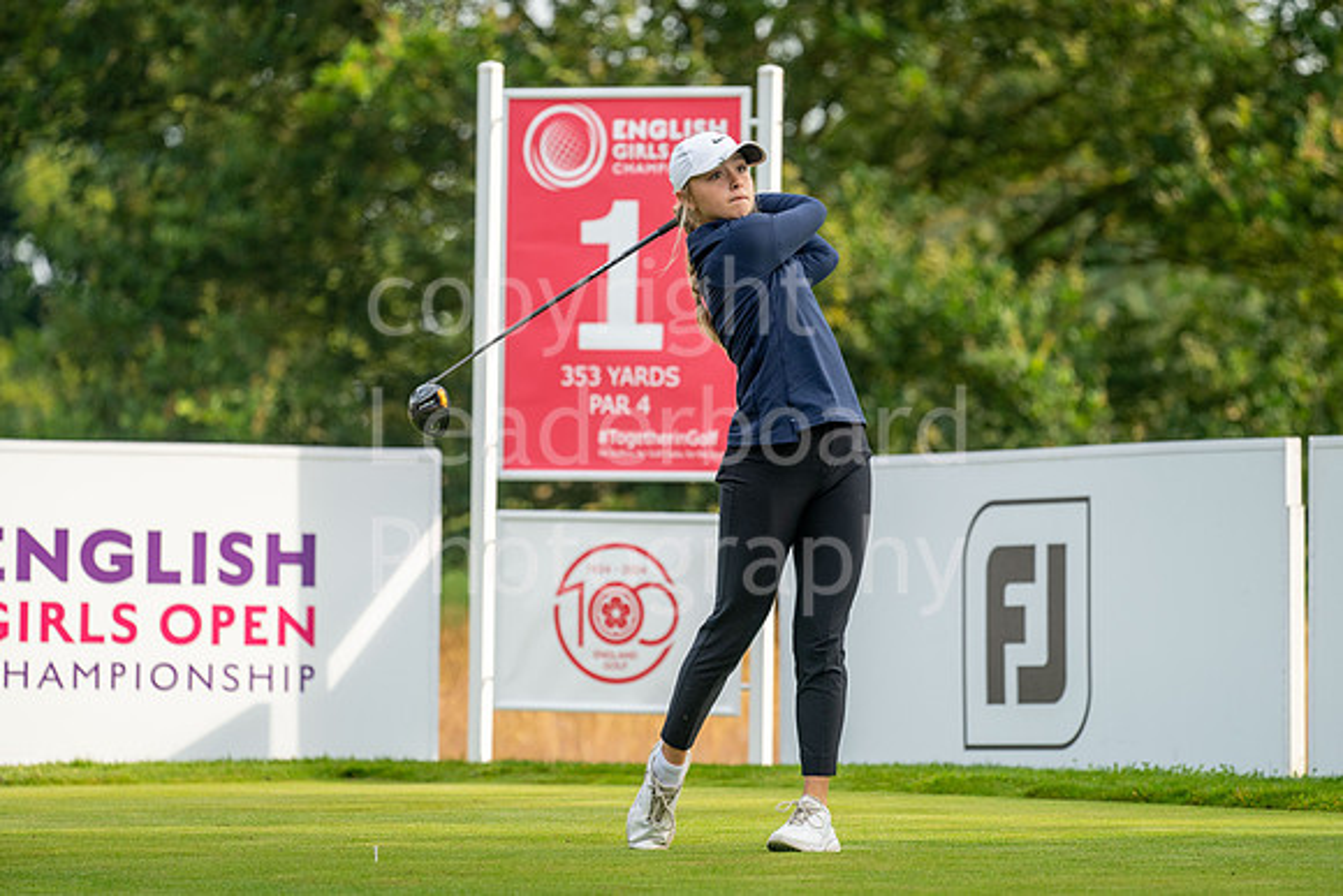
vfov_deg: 4.6
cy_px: 448
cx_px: 672
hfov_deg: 6.9
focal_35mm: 300
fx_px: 11194
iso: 500
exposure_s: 1/800
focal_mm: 300
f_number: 5
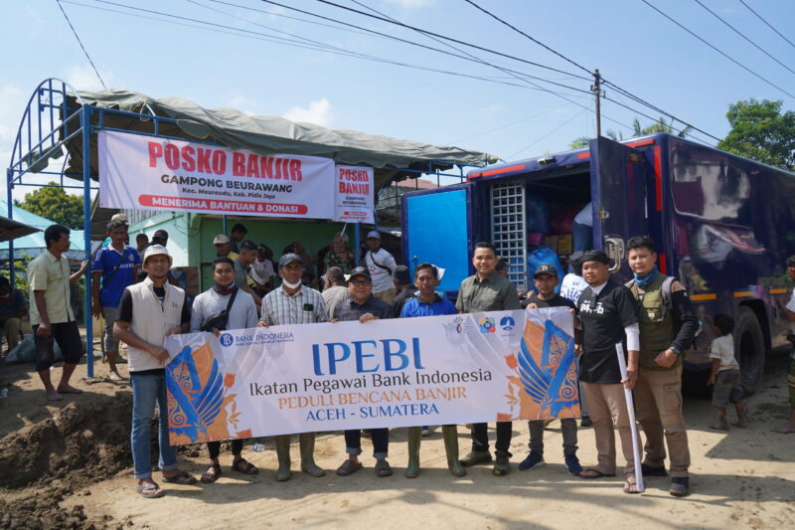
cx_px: 398
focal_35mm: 28
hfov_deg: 65.5
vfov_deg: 46.4
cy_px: 265
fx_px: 618
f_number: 4.5
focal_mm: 28
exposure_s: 1/640
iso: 100
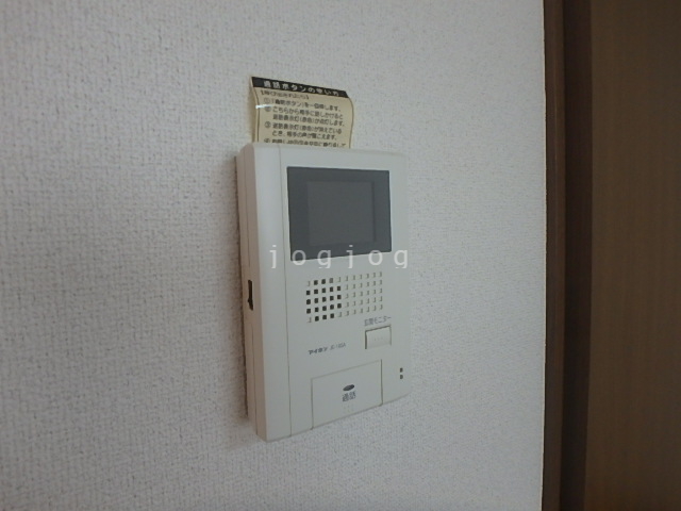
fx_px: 413
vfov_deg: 63.4
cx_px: 340
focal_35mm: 21
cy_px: 256
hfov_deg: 79.0
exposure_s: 1/60
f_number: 3.5
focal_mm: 3.7
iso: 200
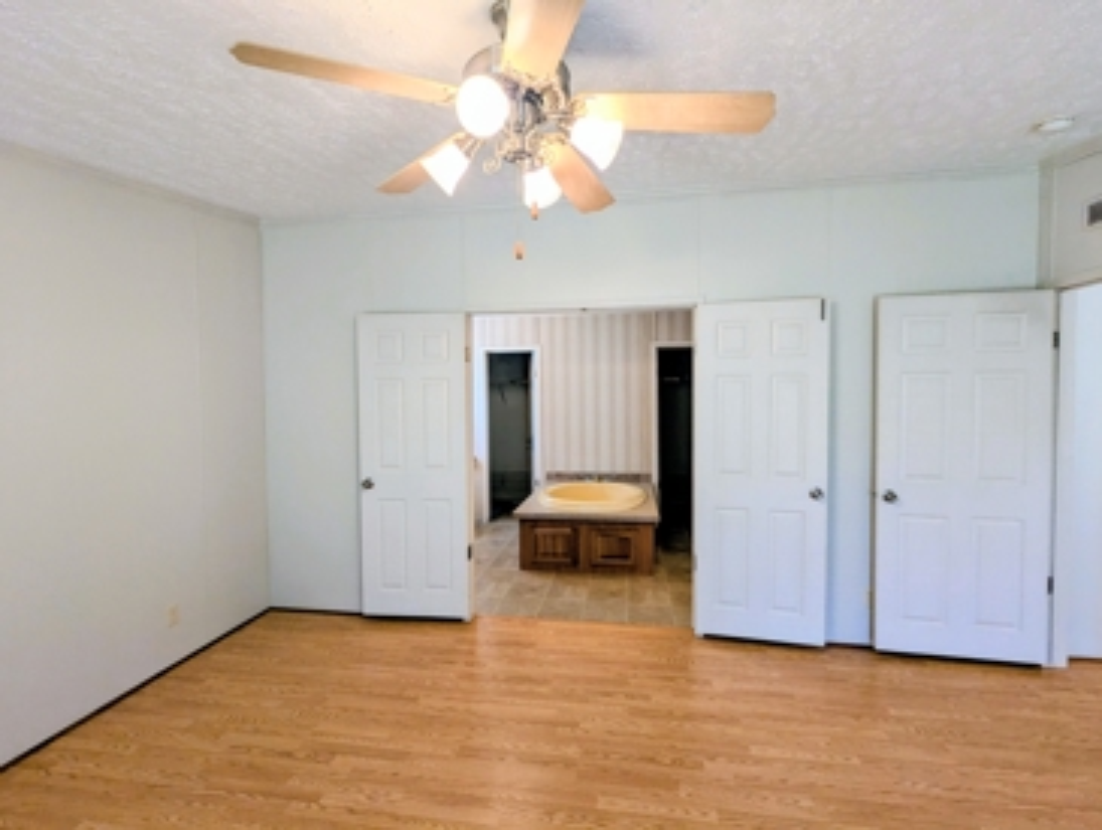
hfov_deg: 94.4
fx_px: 510
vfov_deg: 78.3
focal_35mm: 16
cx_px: 551
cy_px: 415
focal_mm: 2.35
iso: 64
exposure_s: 1/60
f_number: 2.2
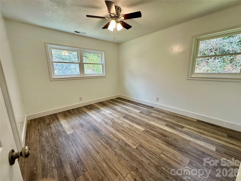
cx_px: 120
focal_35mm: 14
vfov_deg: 85.7
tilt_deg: -11.3
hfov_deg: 102.1
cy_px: 90
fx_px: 97
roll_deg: +0.8
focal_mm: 2.22
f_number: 2.2
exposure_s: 1/120
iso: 160
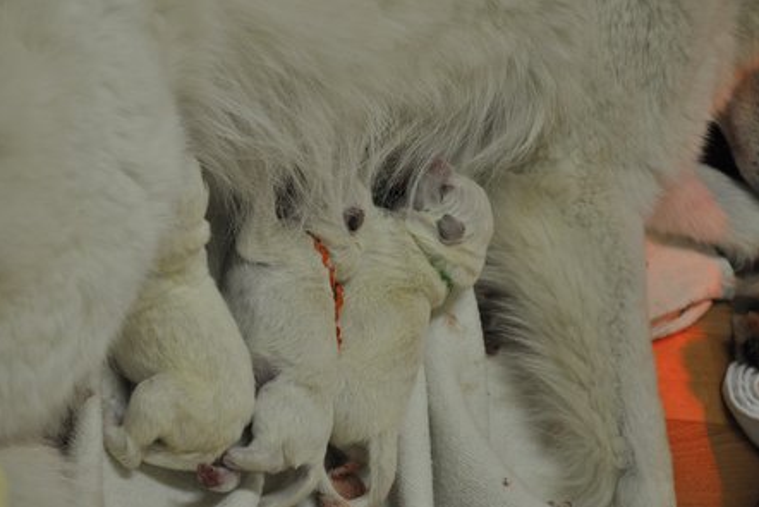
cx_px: 405
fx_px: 2404
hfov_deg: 17.9
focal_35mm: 114
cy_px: 244
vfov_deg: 12.0
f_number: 4.5
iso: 1100
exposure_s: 1/125
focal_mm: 70
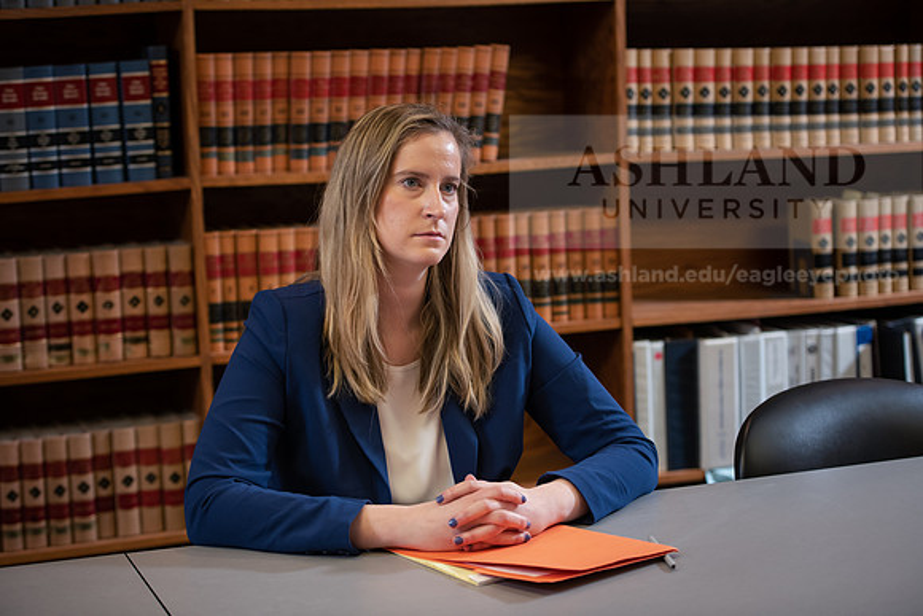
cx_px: 462
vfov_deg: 19.5
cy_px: 308
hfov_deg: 28.8
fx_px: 1795
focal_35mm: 70
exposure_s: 1/160
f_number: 3.2
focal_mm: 70
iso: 800
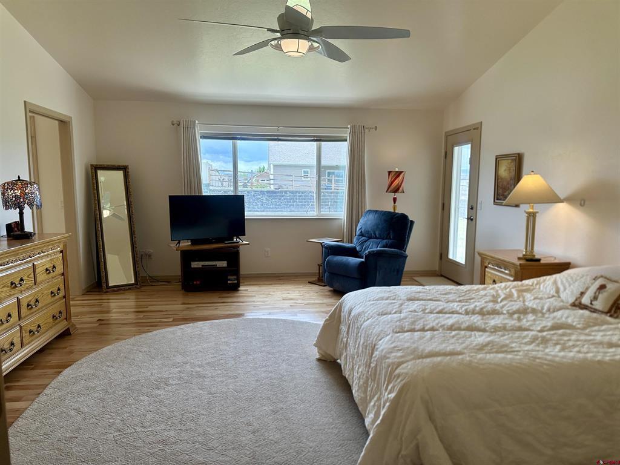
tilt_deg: -7.4
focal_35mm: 24
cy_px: 232
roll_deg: -0.7
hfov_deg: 71.6
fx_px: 430
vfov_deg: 56.8
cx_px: 310
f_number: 1.78
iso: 80
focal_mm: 6.86
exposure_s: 1/541
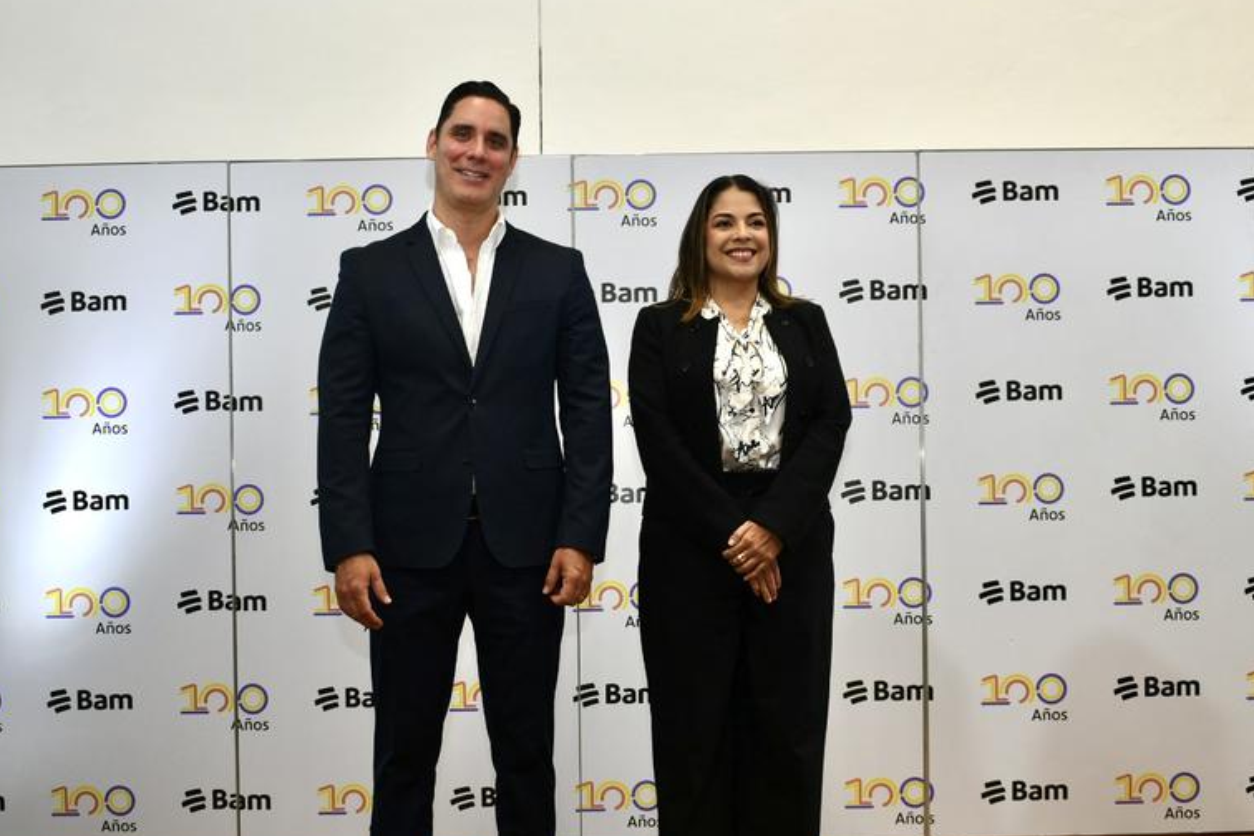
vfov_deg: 29.2
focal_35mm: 46
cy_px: 502
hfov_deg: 42.7
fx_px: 1602
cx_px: 632
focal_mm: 25
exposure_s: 1/80
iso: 200
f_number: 4.5
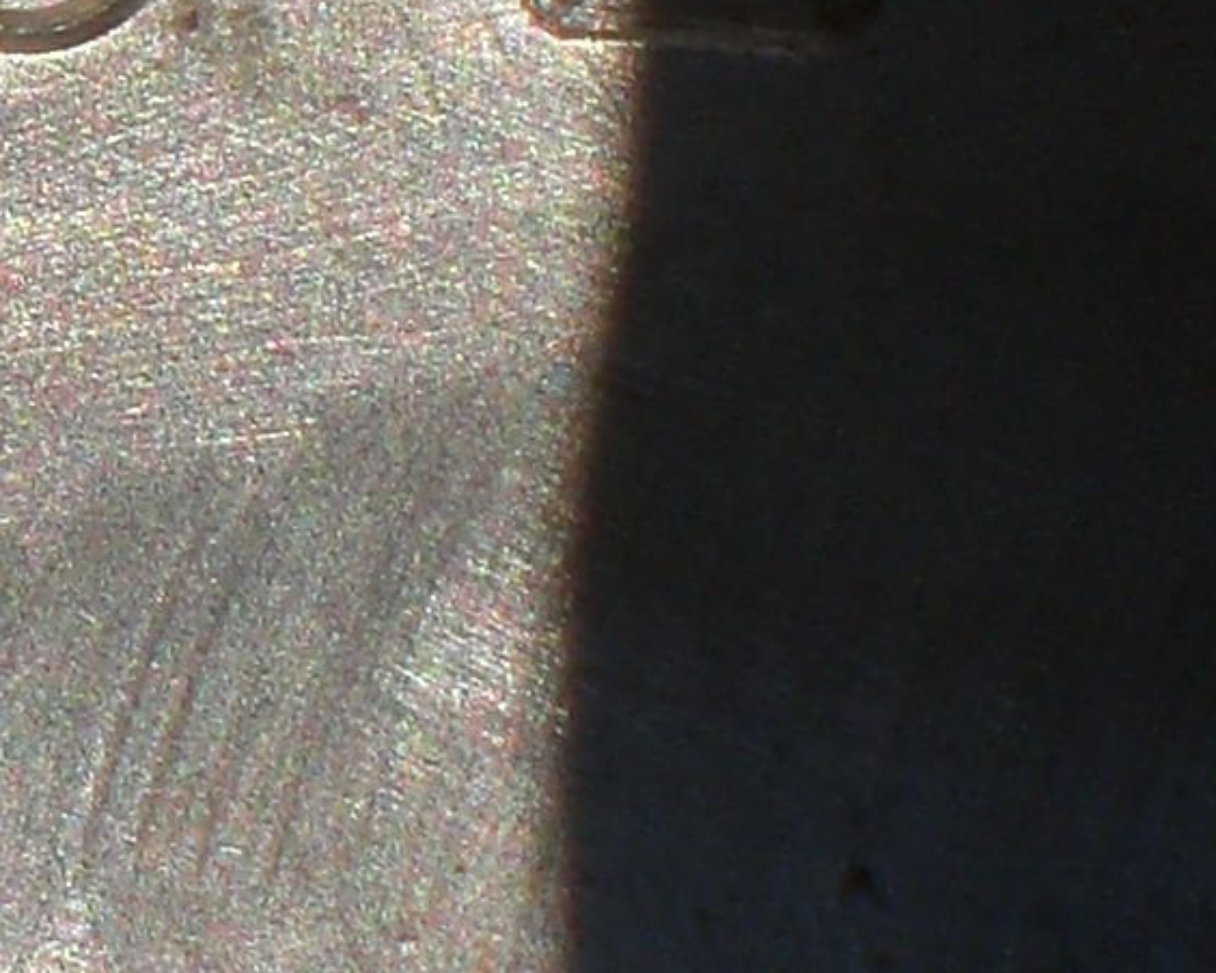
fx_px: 7269
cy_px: 354
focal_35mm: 202
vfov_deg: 7.7
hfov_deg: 8.5
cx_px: -2037
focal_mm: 6.3
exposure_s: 1/1000
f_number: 4.4
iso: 50
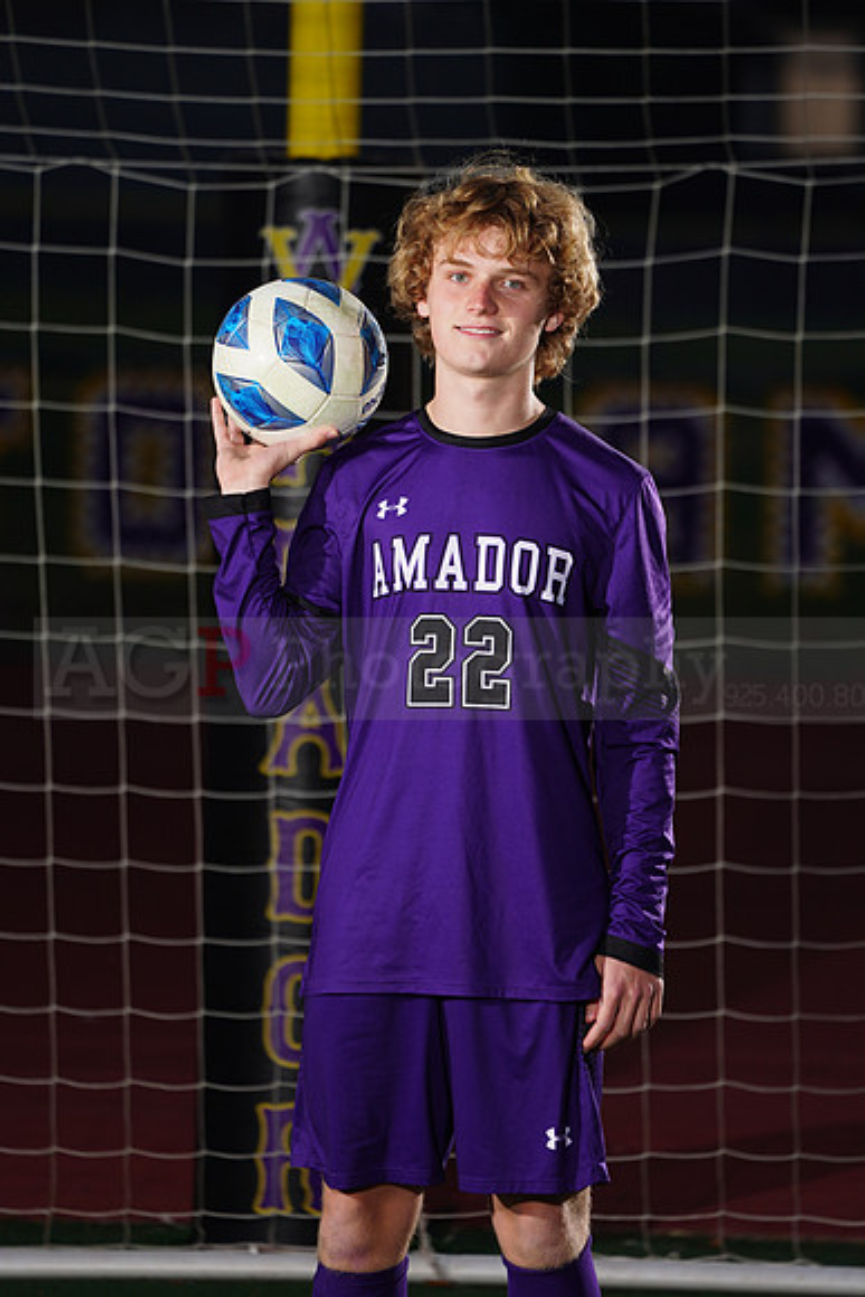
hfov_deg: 3.4
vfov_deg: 5.2
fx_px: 14407
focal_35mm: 400
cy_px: 648
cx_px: 432
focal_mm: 400
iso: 200
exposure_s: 1/200
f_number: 7.1
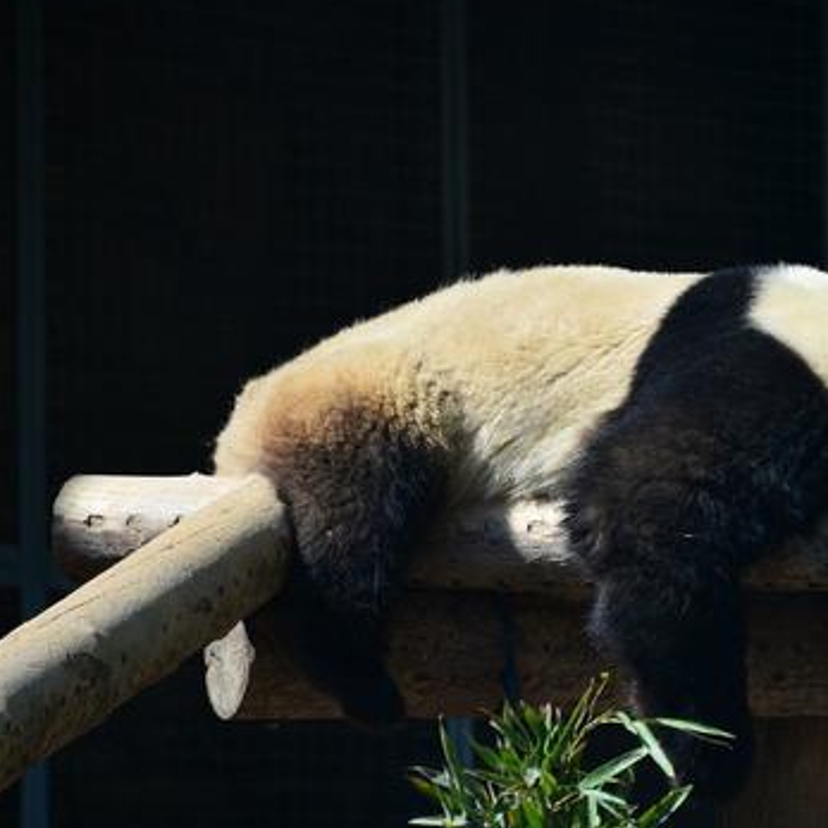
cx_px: 628
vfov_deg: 4.8
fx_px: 9932
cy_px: 449
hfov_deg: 4.8
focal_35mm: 367
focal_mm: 250
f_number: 5.6
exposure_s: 1/1600
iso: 800
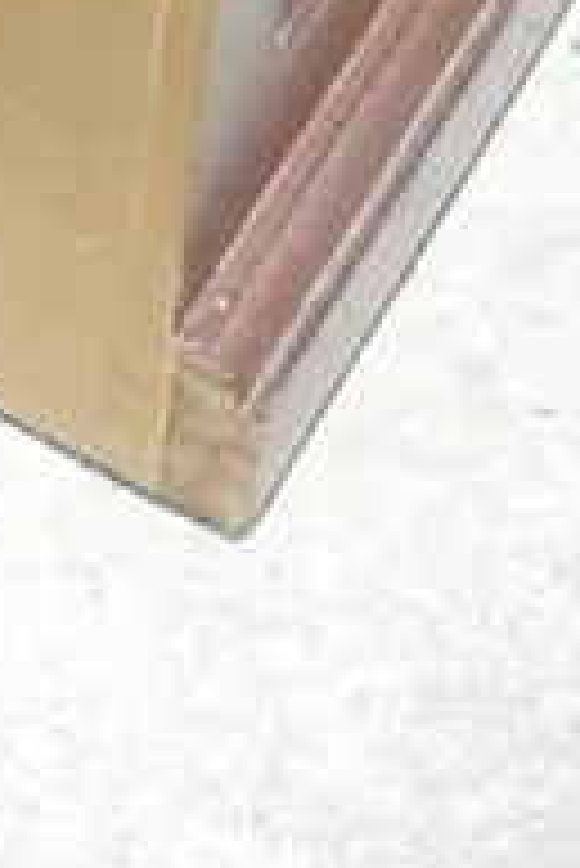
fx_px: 6392
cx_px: -787
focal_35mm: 265
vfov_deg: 7.2
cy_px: -1318
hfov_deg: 5.1
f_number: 5.2
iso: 2000
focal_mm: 24
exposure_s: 1/60
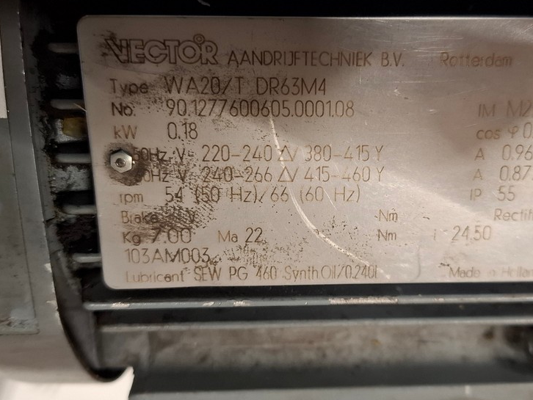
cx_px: 333
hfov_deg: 48.5
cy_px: 196
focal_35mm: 38
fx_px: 585
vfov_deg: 37.7
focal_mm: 5.54
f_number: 1.8
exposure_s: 1/33
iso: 320
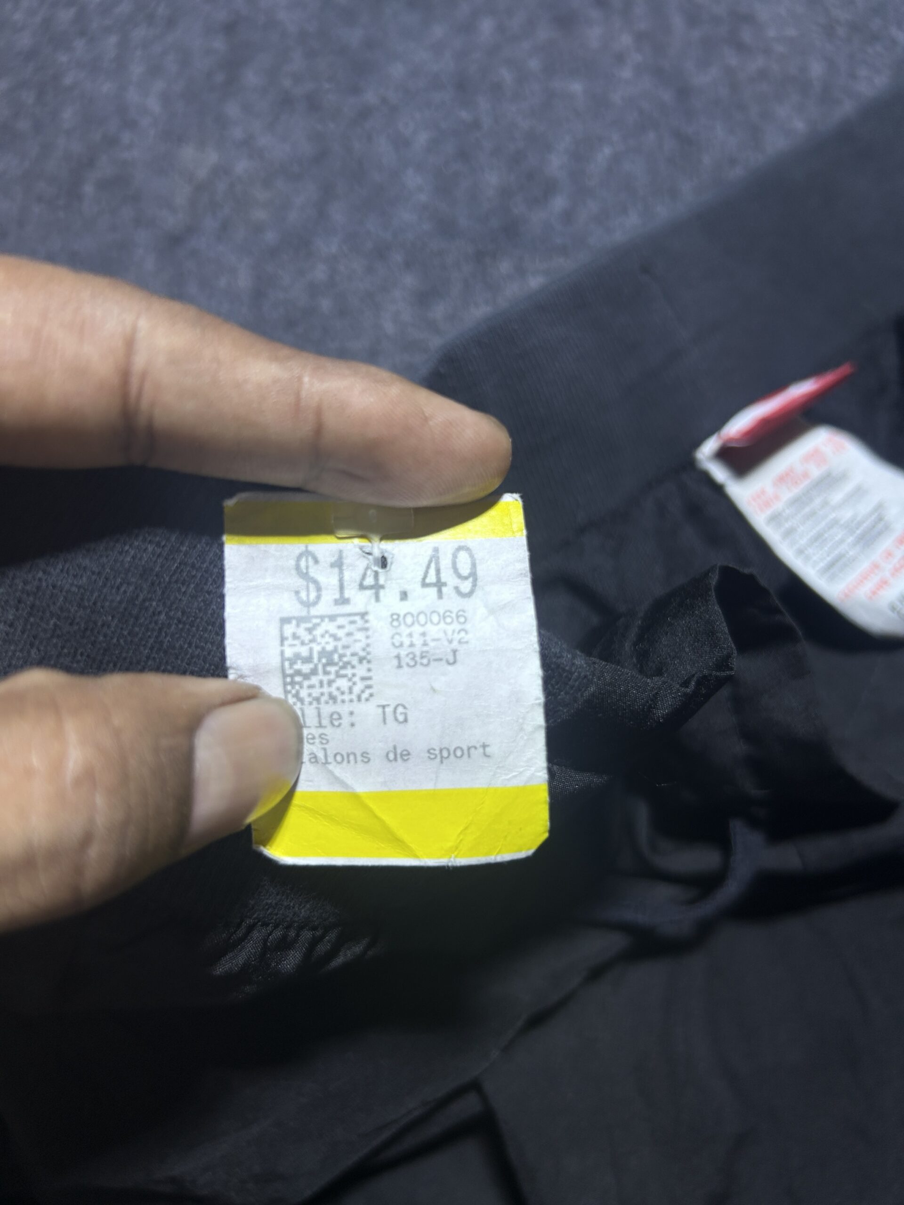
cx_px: 452
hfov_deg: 53.1
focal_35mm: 26
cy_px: 602
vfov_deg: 67.3
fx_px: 905
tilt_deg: -57.3
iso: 64
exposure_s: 1/100
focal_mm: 5.7
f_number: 1.5
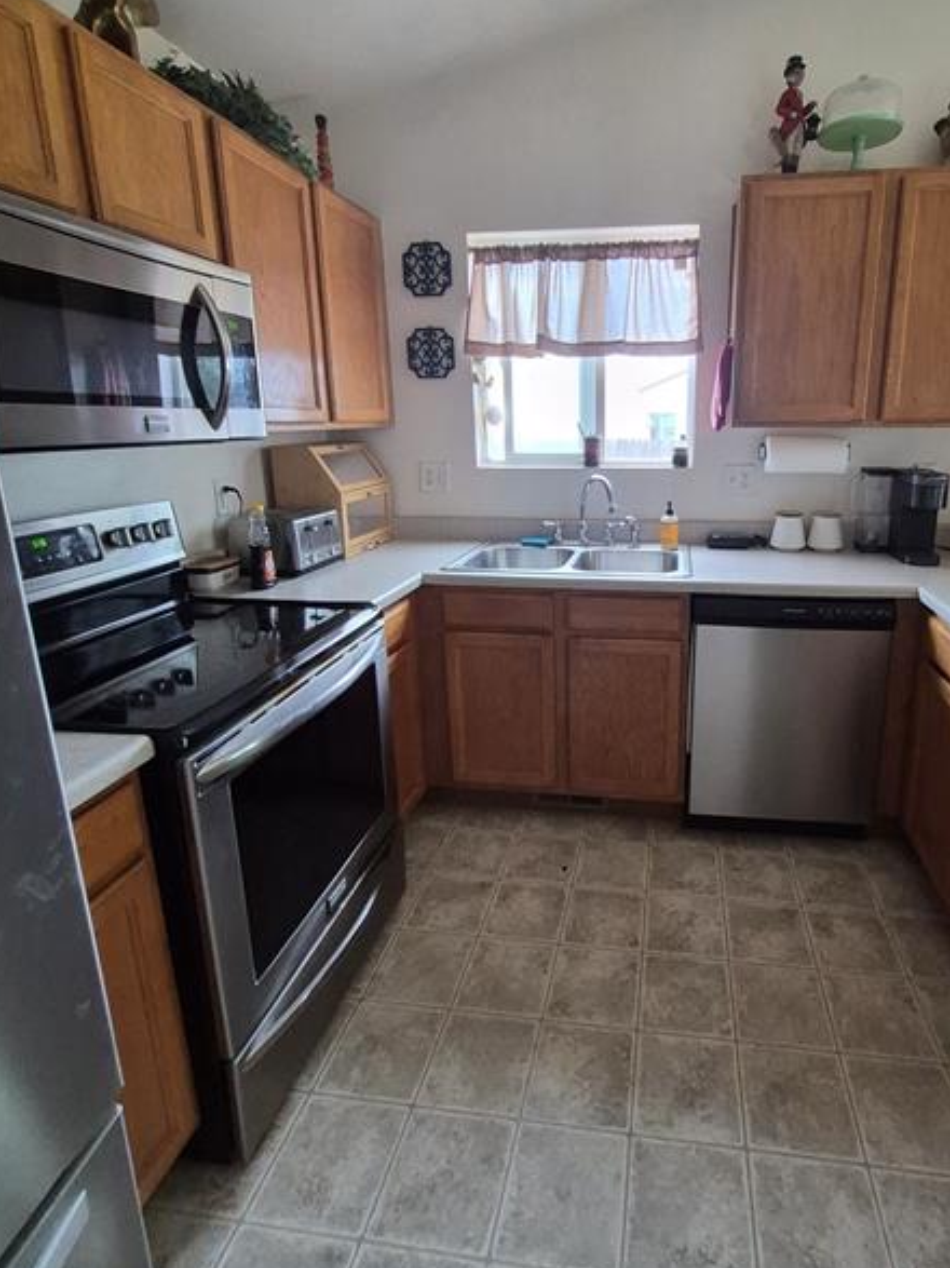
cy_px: 570
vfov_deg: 90.7
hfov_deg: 73.1
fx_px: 622
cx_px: 608
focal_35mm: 17
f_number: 2.2
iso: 800
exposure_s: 1/60
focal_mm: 1.74
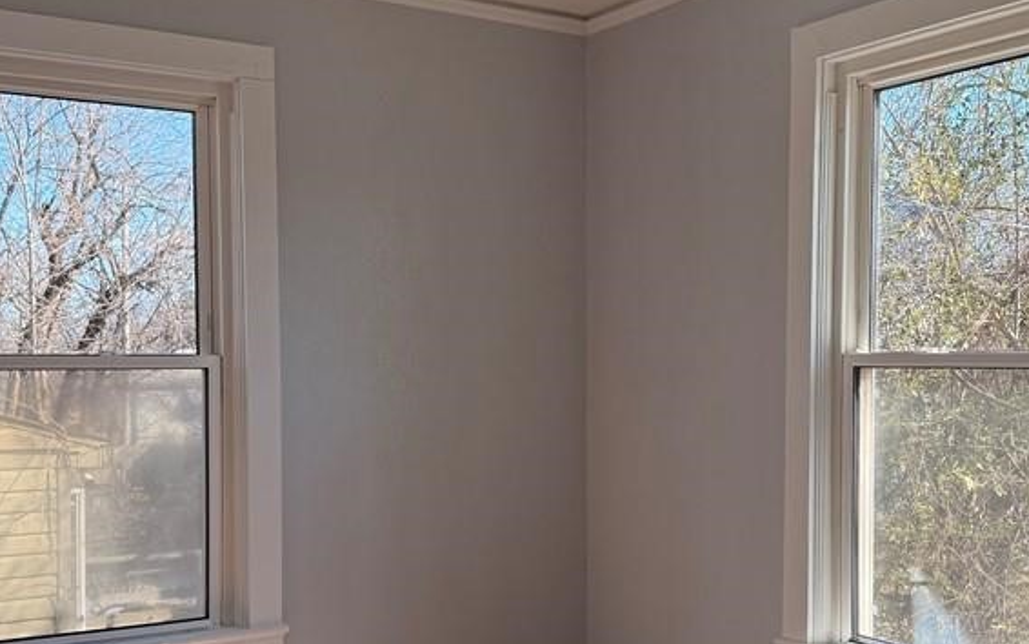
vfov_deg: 27.9
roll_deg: +0.5
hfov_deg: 43.3
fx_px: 1290
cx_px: 594
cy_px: 397
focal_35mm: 46
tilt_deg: -1.0
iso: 100
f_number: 1.78
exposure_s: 1/1106
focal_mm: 6.76
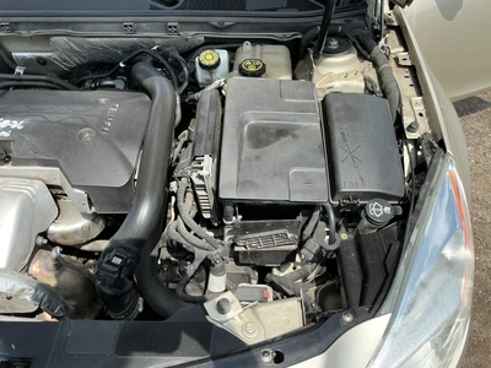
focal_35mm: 28
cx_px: 246
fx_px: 397
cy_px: 184
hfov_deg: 63.4
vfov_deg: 49.7
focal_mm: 3
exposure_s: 1/700
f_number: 1.8
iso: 25
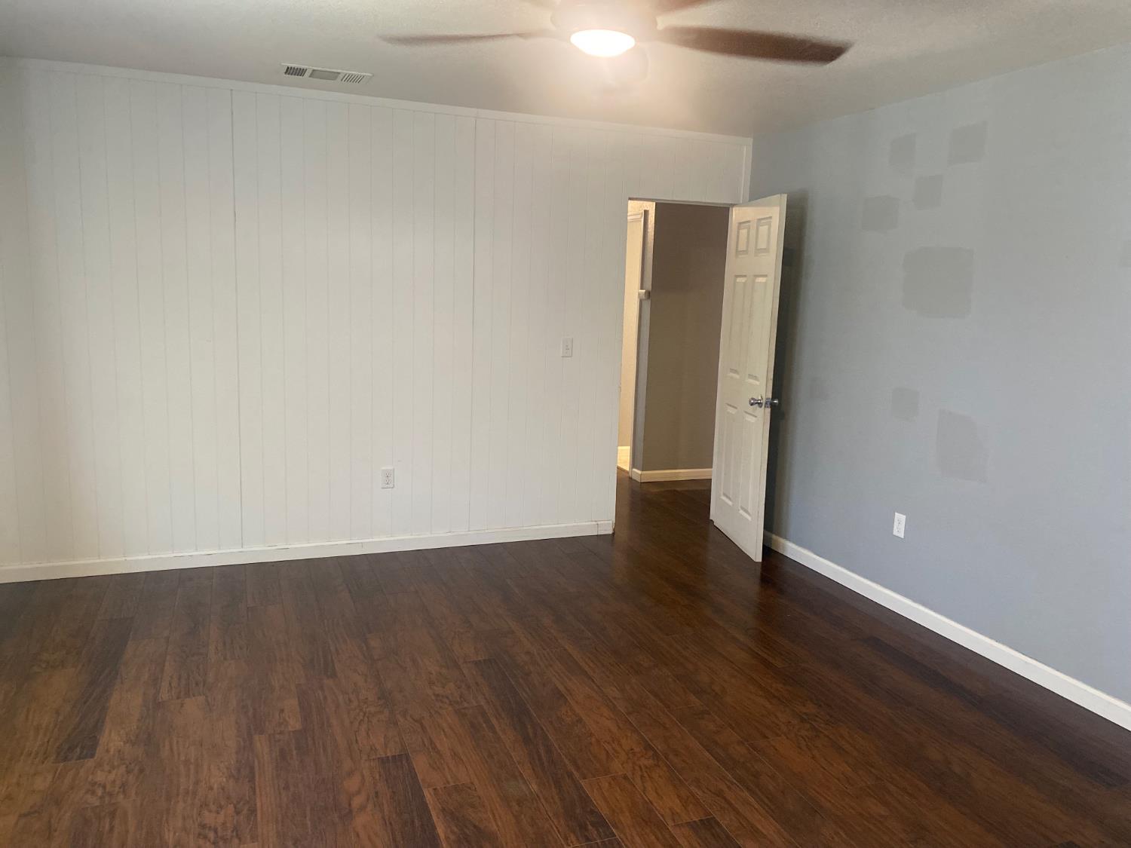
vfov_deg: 53.1
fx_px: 849
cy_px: 424
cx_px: 566
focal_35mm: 26
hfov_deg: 67.3
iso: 400
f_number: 1.8
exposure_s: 1/60
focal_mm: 4.25
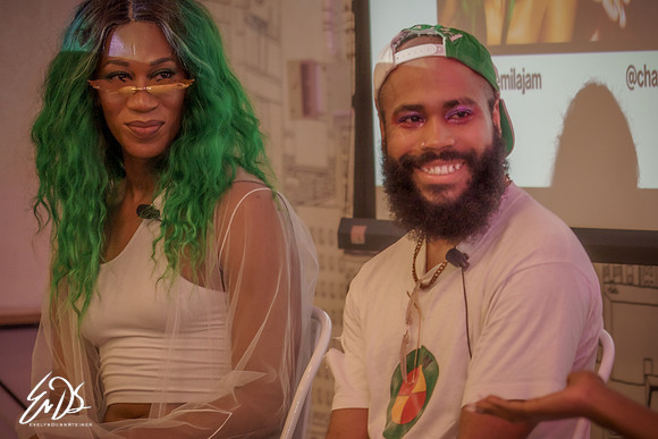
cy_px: 219
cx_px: 462
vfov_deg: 4.1
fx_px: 6166
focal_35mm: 337
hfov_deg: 6.1
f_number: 6.3
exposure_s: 1/125
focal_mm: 240
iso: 500
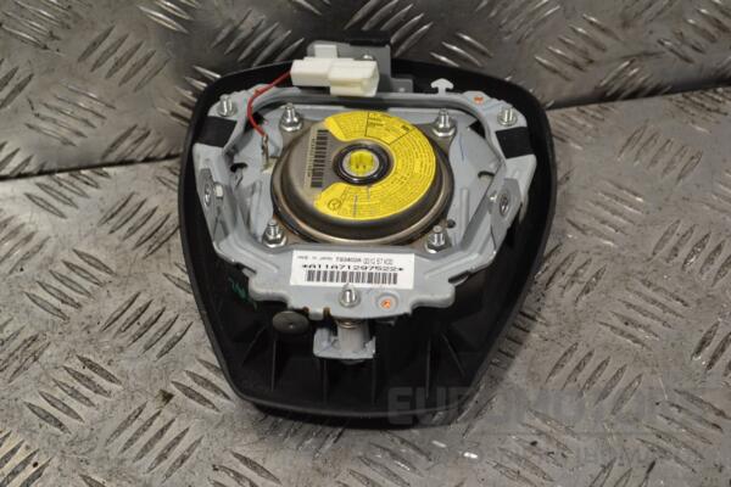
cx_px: 366
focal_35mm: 72
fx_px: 1462
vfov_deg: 18.9
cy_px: 244
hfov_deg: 28.1
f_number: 5.3
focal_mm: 48
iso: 400
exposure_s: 1/125
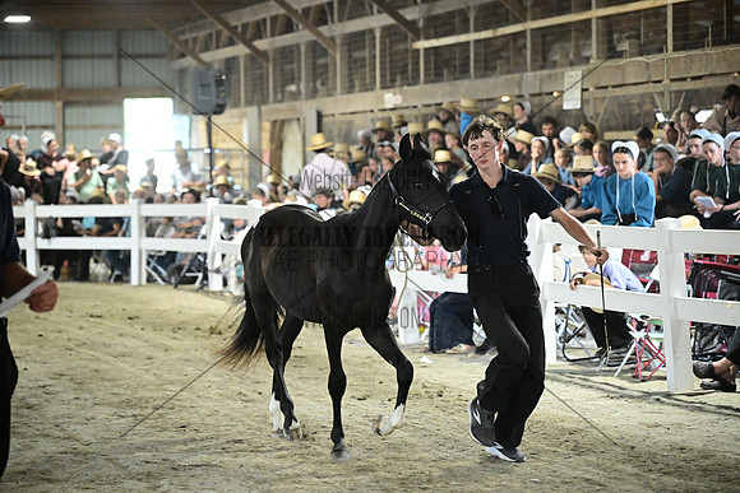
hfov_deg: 17.1
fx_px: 2467
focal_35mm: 120
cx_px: 370
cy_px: 246
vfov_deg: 11.4
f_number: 4
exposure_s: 1/292
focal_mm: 120
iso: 10000
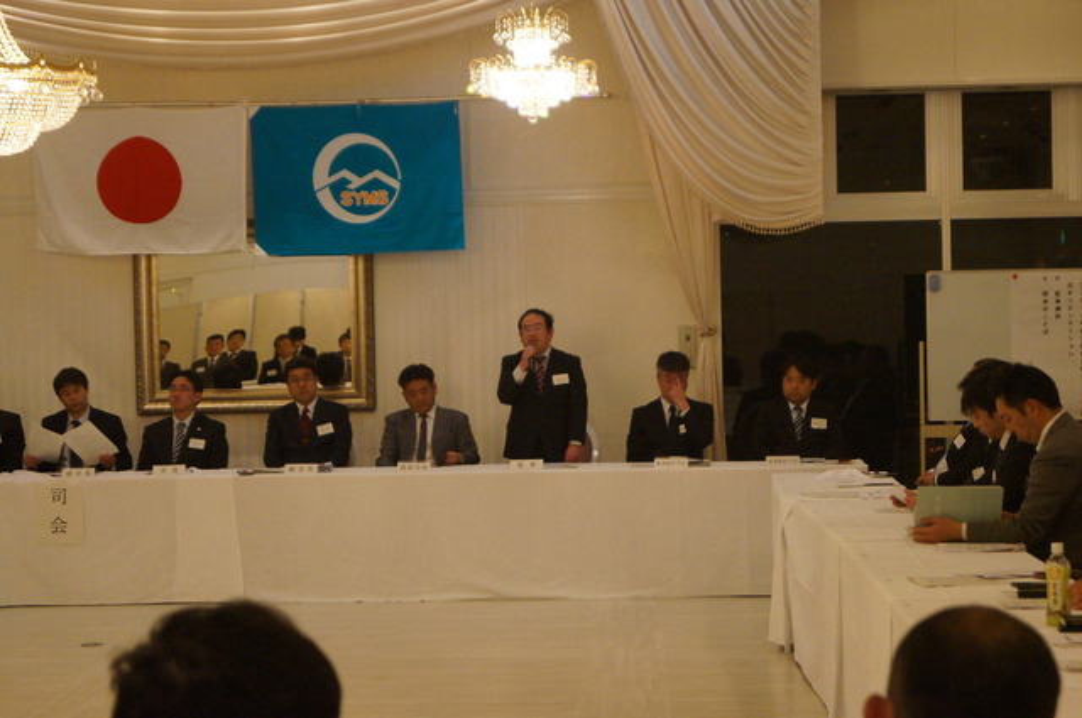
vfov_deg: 16.5
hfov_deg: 24.6
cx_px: 541
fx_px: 2476
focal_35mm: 82
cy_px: 359
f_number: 5.6
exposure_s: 1/100
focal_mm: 55
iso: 2500
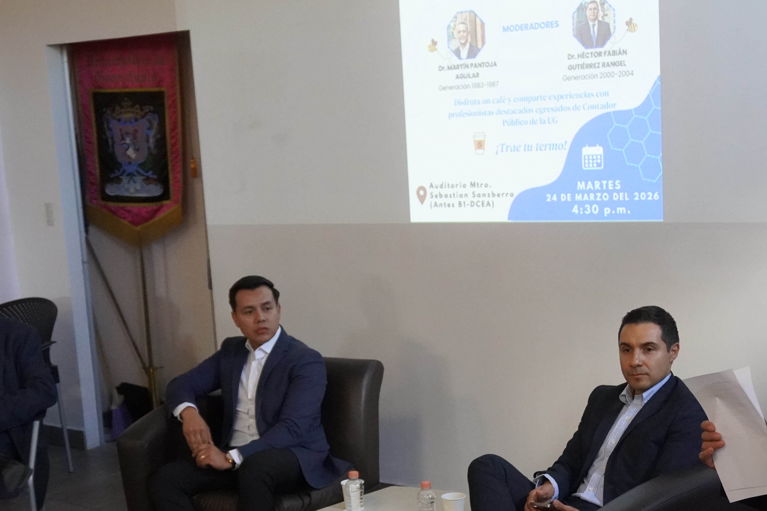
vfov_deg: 20.8
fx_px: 1385
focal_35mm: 65
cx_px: 459
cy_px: 354
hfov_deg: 30.9
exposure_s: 1/160
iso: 5000
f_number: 4.5
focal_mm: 28
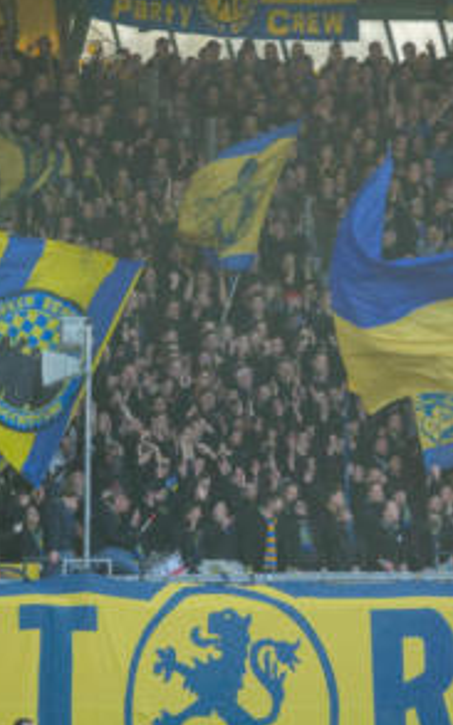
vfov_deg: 2.7
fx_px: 15356
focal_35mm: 777
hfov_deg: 1.7
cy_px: 392
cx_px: 223
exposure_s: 1/640
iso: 800
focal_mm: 163.85
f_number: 4
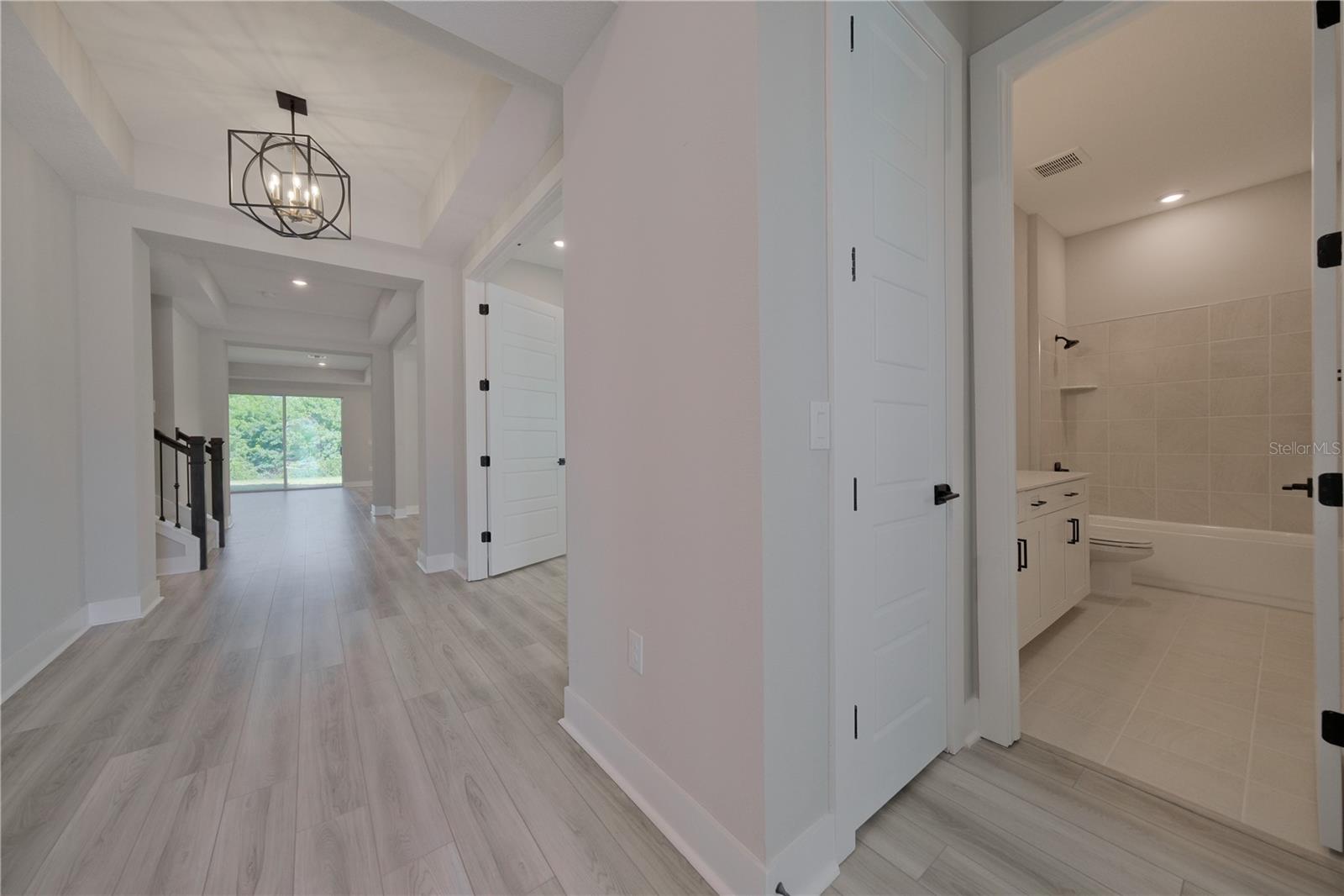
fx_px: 448
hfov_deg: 112.6
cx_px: 672
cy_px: 448
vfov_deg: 90.0
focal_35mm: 12
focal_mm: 8
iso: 640
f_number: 4
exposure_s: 1/125
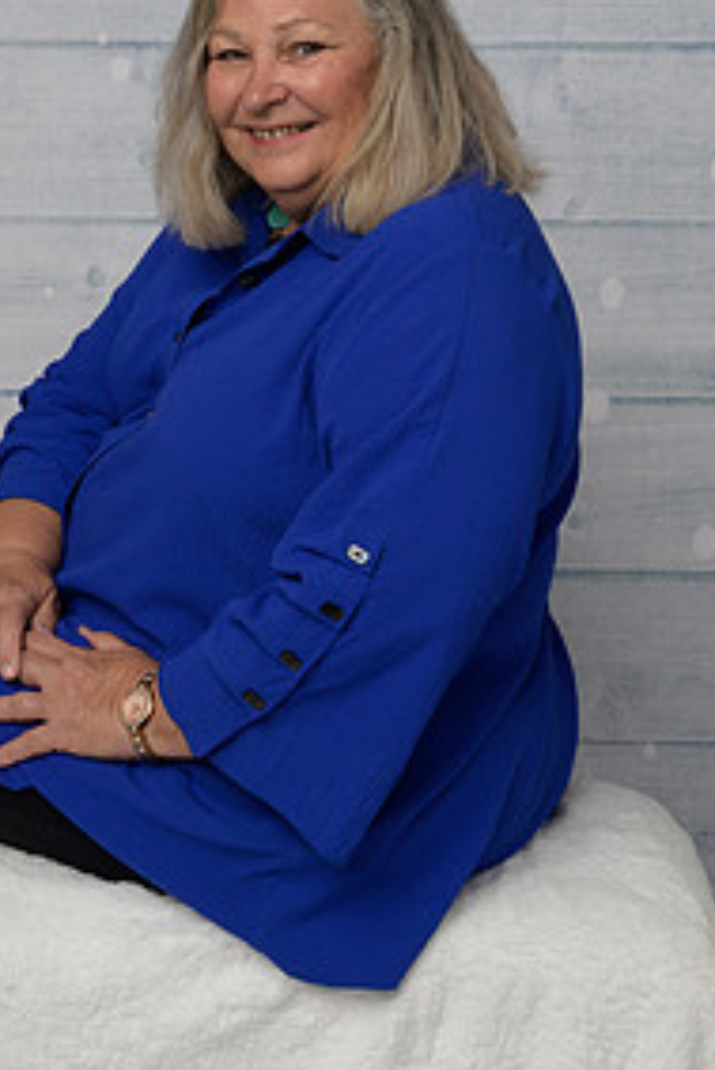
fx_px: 2083
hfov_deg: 19.4
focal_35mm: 70
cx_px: 261
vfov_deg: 28.6
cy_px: 321
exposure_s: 1/125
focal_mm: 44
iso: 400
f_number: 10
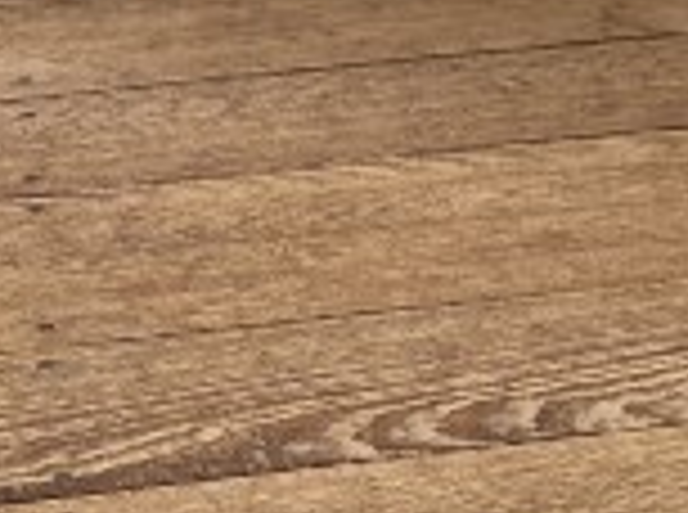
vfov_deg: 7.8
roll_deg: -0.4
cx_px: 405
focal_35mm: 161
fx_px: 3192
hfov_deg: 12.3
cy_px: -1080
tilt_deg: -14.2
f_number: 1.78
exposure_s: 1/327
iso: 80
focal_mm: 6.86
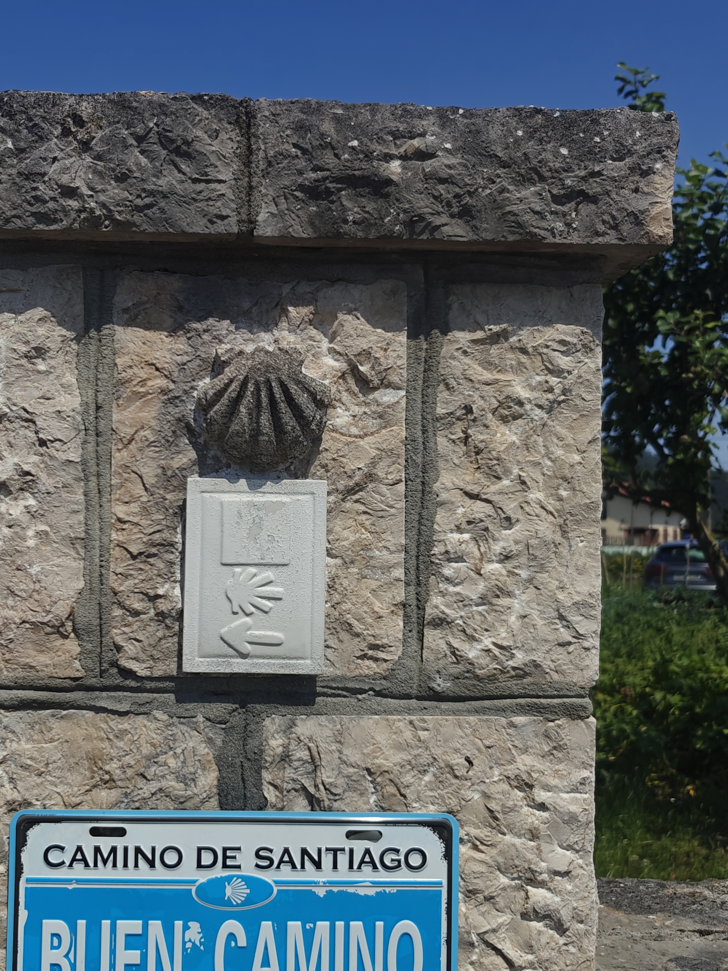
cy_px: 515
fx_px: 1178
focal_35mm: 42
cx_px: 261
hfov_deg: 34.1
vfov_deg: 44.8
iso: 50
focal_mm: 6.06
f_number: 1.6
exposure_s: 1/5377
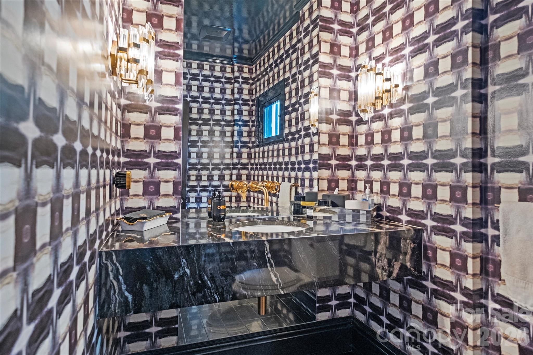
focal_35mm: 19
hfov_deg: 86.9
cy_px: 178
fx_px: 281
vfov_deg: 64.5
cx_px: 266
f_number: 4
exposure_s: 1/3
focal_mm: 12.6
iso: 800
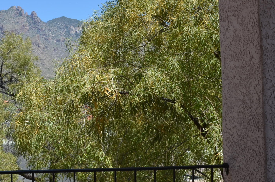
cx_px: 68
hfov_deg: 34.4
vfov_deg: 23.6
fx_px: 434
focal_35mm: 57
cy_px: 69
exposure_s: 1/250
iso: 180
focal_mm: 18
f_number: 8
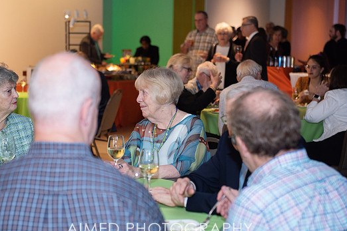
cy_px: 113
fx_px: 752
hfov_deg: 26.0
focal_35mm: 78
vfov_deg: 17.5
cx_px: 161
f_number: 3.2
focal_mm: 70
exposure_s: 1/200
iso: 640
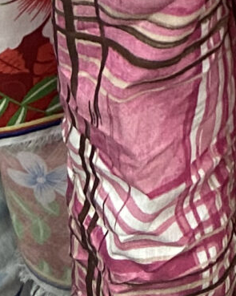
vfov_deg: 8.7
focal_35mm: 176
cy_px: -640
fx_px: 1537
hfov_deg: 7.5
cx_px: 742
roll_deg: +1.3
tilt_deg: -33.7
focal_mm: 4.25
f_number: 1.8
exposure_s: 1/50
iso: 160
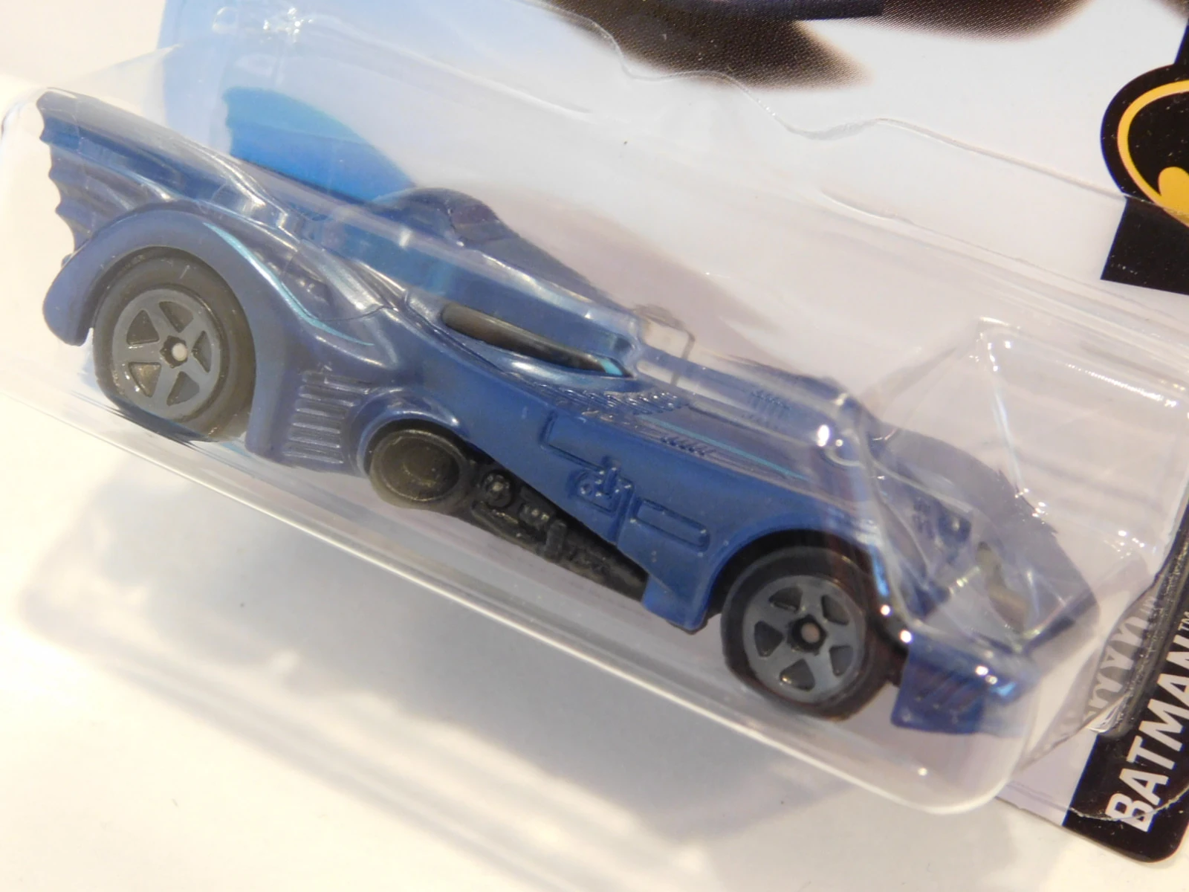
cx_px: 594
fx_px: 2027
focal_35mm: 59
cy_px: 446
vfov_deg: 24.8
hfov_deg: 32.7
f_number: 4
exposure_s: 1/13
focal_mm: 10.4
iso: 400
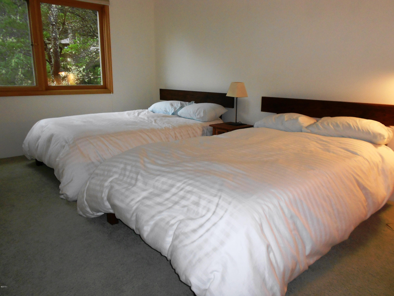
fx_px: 296
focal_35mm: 26
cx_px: 197
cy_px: 148
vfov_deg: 53.1
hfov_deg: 67.3
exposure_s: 1/25
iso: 200
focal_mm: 4.6
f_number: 3.2
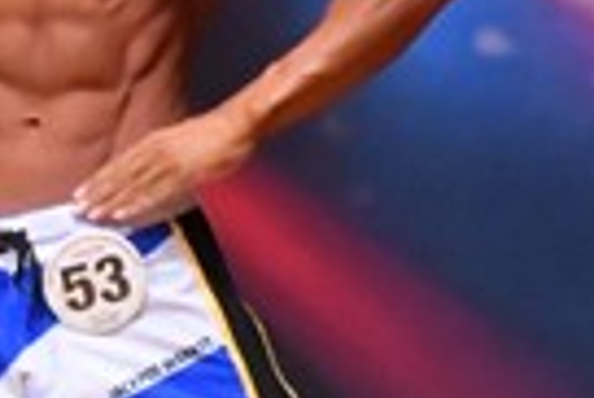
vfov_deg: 0.9
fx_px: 26758
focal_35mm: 1620
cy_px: 302
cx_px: -478
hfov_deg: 1.3
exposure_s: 1/400
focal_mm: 190
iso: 8000
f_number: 5.6
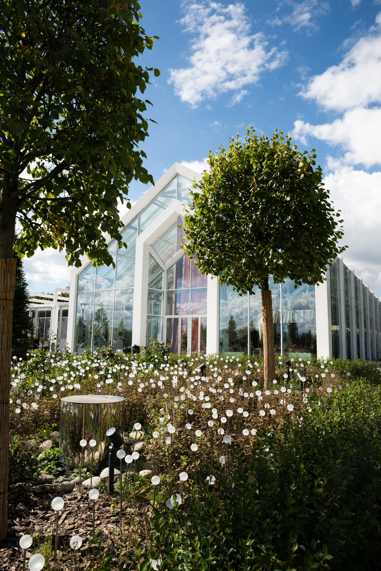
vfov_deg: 73.7
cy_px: 286
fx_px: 381
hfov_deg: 53.1
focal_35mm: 24
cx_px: 190
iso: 125
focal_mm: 24
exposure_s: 1/320
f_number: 8
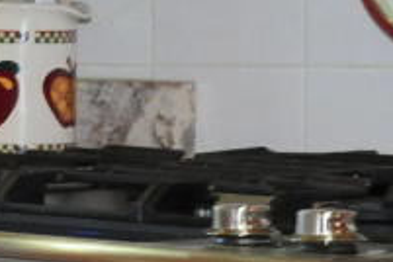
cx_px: -665
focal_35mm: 241
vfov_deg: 5.7
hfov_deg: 7.7
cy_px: 248
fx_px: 2631
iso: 1600
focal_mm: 28
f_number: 5.6
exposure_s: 1/60
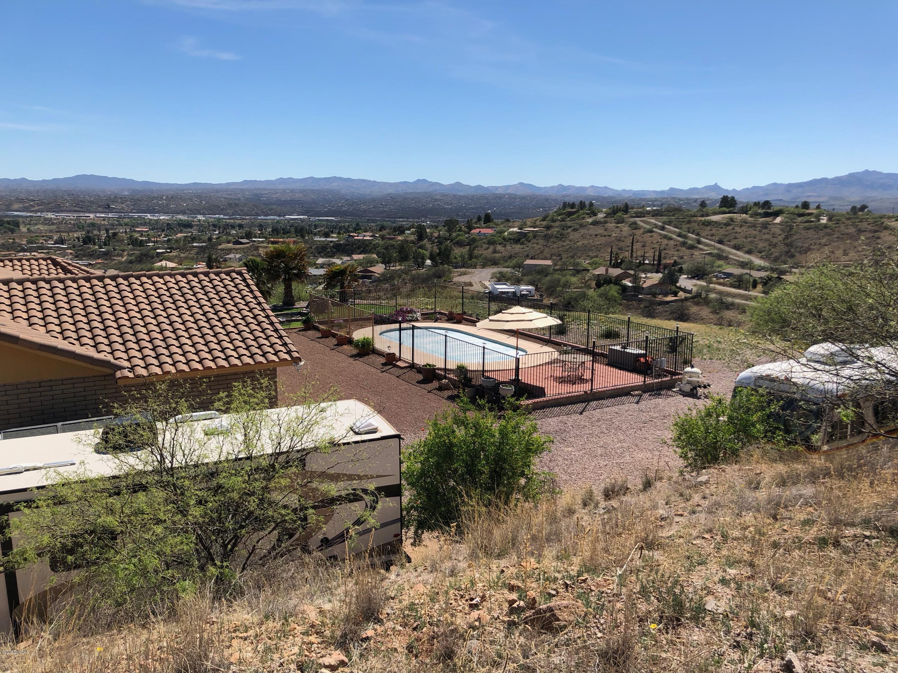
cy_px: 336
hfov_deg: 63.4
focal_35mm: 28
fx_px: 726
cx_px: 449
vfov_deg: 49.7
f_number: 1.8
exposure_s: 1/2404
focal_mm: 4
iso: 20
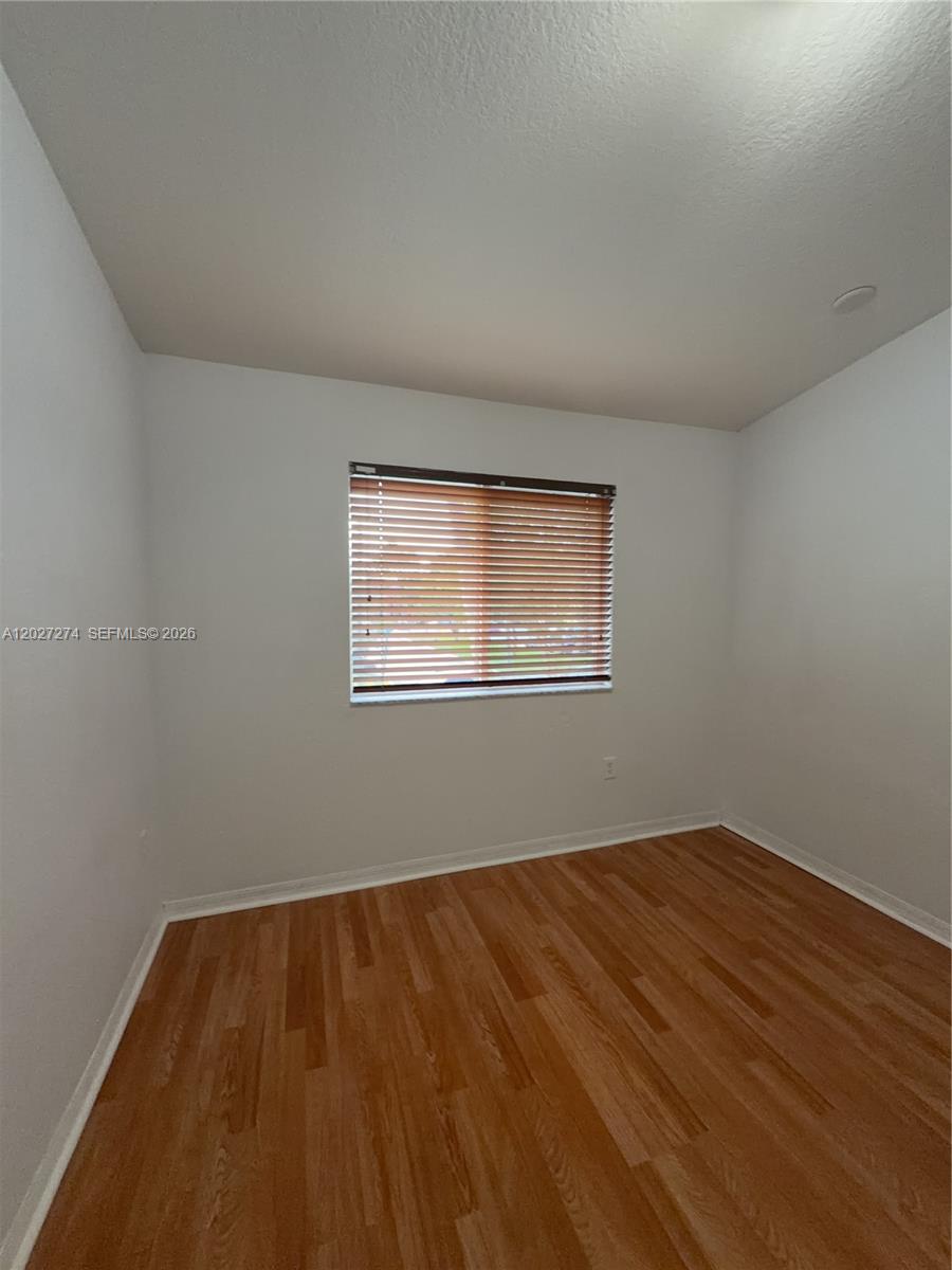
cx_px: 476
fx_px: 513
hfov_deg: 85.7
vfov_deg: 102.1
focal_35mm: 14
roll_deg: -0.3
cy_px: 635
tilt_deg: -4.3
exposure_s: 1/30
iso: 200
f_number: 2.2
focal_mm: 2.22
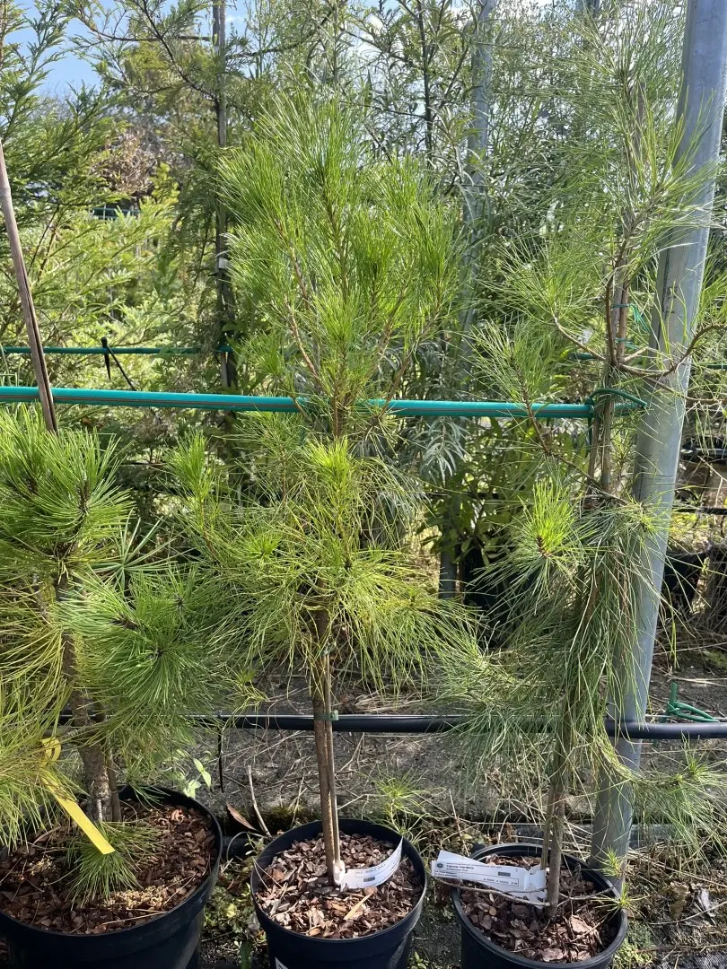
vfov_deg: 67.3
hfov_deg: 53.1
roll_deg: -2.7
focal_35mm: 26
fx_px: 728
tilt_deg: -13.8
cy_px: 484
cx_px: 364
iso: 50
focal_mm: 5.1
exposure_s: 1/631
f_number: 1.6
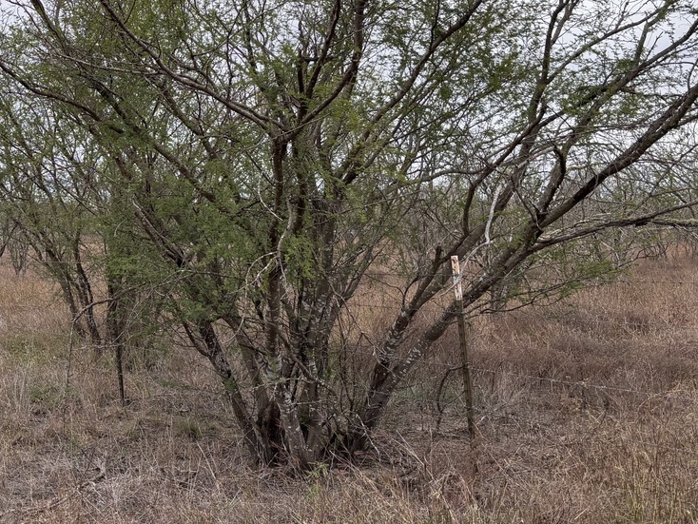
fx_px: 1029
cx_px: 70
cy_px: 192
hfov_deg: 35.3
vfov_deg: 28.5
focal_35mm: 51
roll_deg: -0.2
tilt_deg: +1.5
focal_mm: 5.96
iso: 50
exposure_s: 1/2398
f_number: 1.6
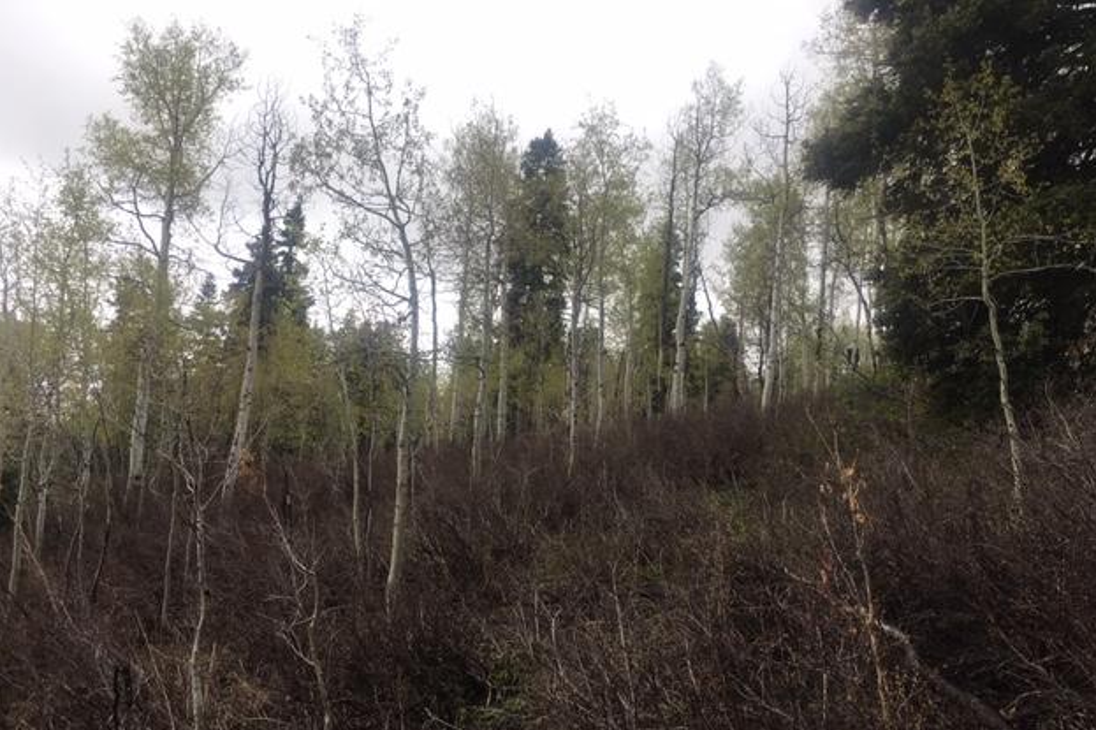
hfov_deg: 60.3
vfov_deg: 42.2
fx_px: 943
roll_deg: -4.3
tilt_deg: +4.4
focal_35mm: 31
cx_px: 549
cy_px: 420
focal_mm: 4.15
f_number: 2.2
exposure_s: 1/235
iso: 25
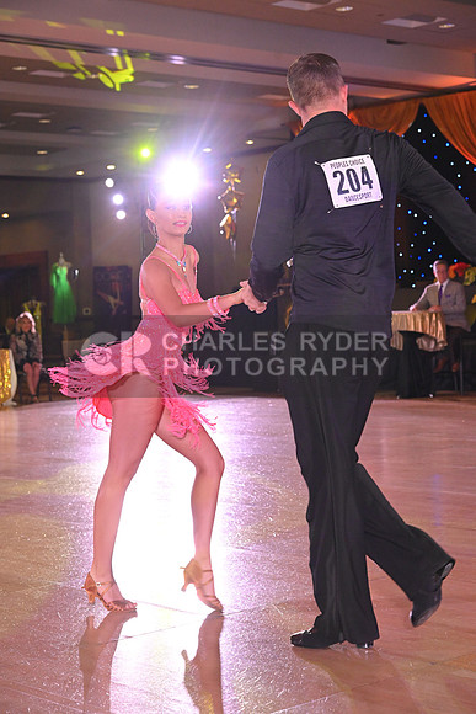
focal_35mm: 66
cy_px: 357
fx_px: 1308
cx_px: 238
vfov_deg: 30.5
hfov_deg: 20.6
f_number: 6.3
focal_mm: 66
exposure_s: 1/320
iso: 3200
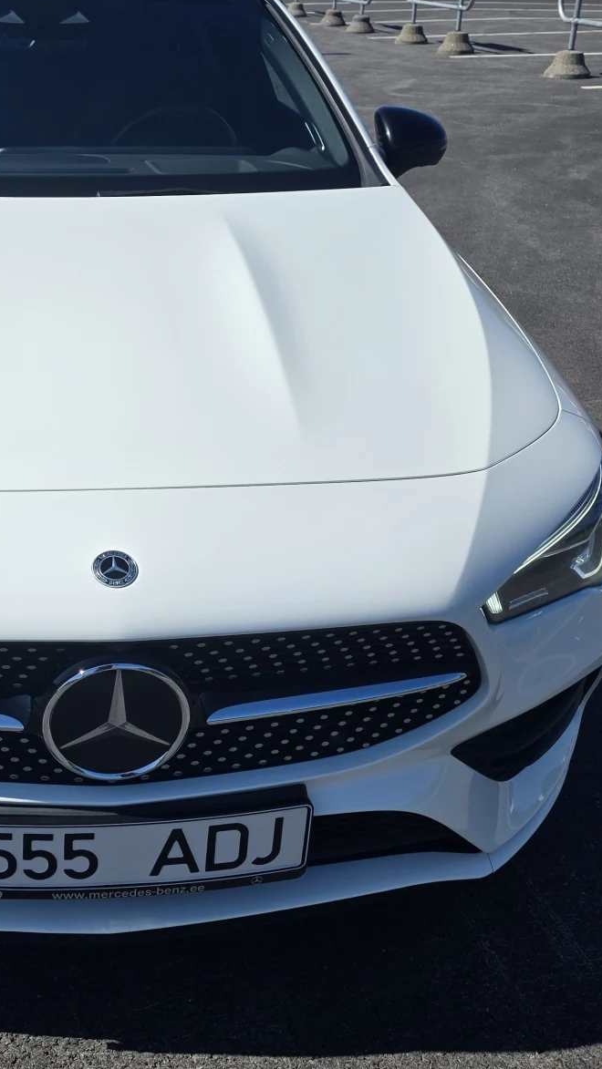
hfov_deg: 28.1
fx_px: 1163
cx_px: 81
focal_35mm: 41
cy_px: 503
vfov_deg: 49.4
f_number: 1.7
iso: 80
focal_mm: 6.3
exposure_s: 1/7944
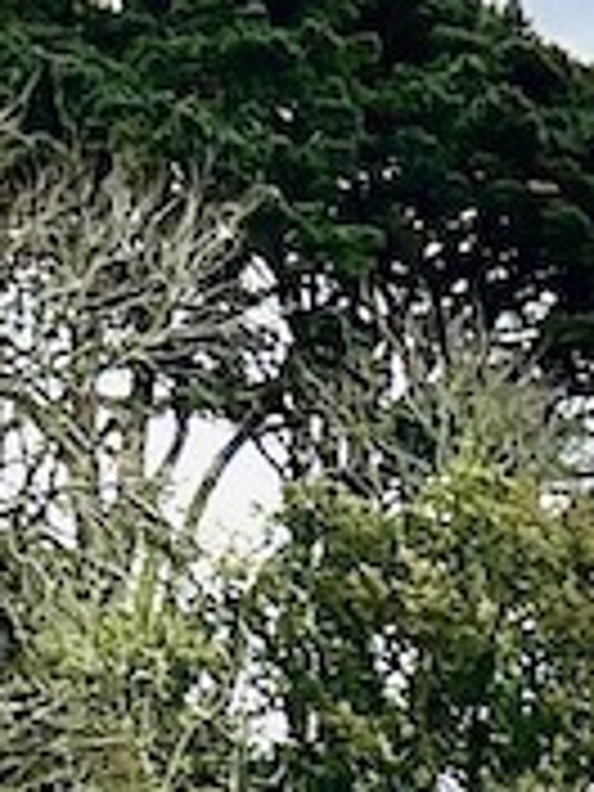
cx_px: 1066
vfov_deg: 9.5
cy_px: 1881
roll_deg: -0.2
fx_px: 4256
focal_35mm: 186
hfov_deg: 7.7
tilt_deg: -4.9
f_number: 1.5
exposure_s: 1/2457
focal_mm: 5.7
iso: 50
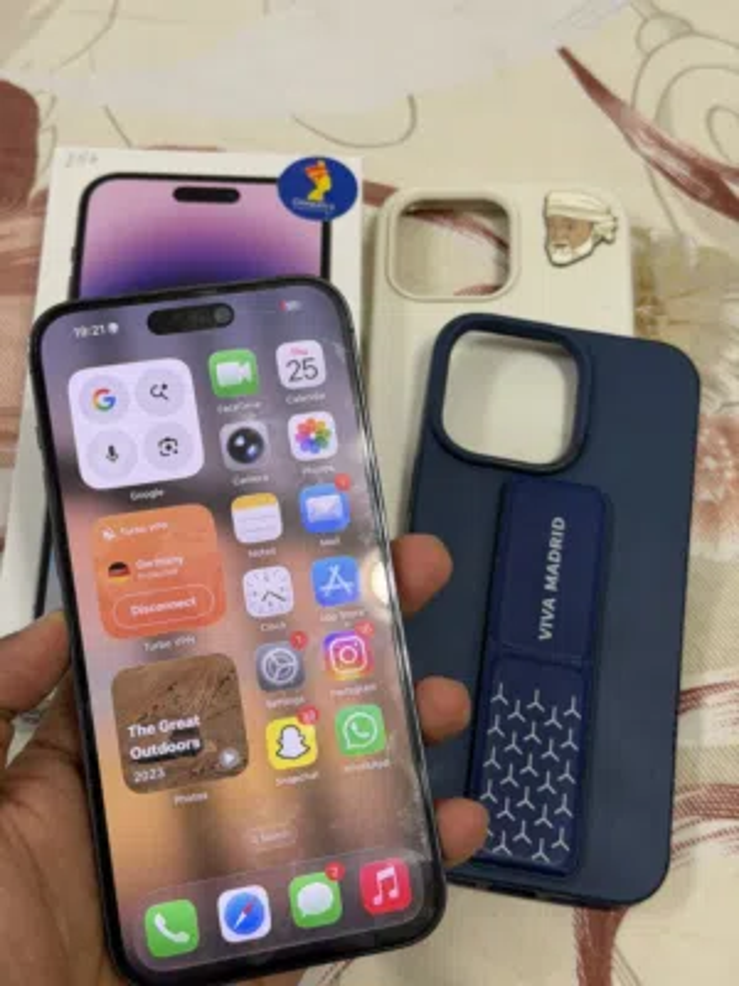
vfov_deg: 39.7
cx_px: 370
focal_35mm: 48
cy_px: 493
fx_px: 1366
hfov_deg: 30.3
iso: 100
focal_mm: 6.76
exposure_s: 1/60
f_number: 1.78
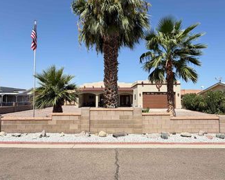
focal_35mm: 21
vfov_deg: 65.5
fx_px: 140
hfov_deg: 77.6
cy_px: 88
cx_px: 115
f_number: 2.2
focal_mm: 2.22
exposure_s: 1/770
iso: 20
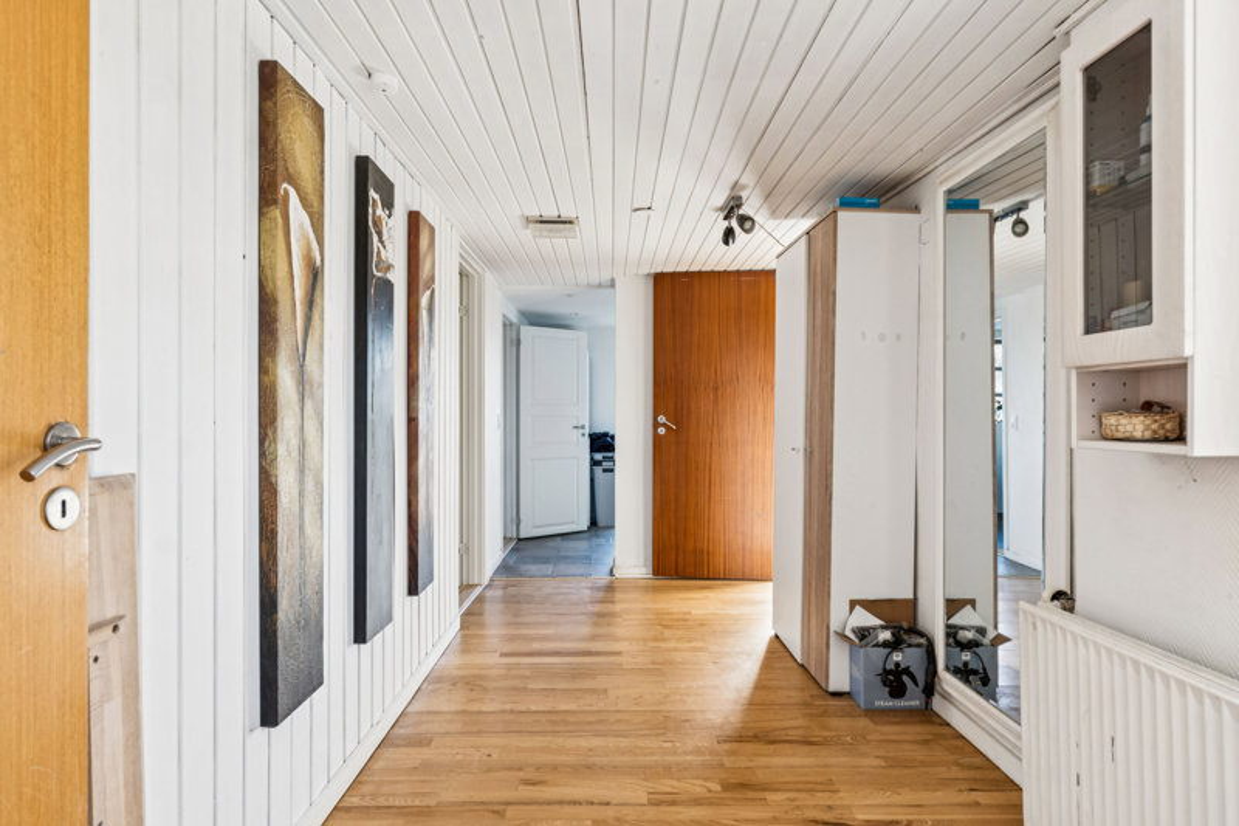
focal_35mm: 21
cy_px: 413
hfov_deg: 81.2
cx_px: 620
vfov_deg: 59.5
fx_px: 723
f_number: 8
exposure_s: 1/20
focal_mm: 14
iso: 200
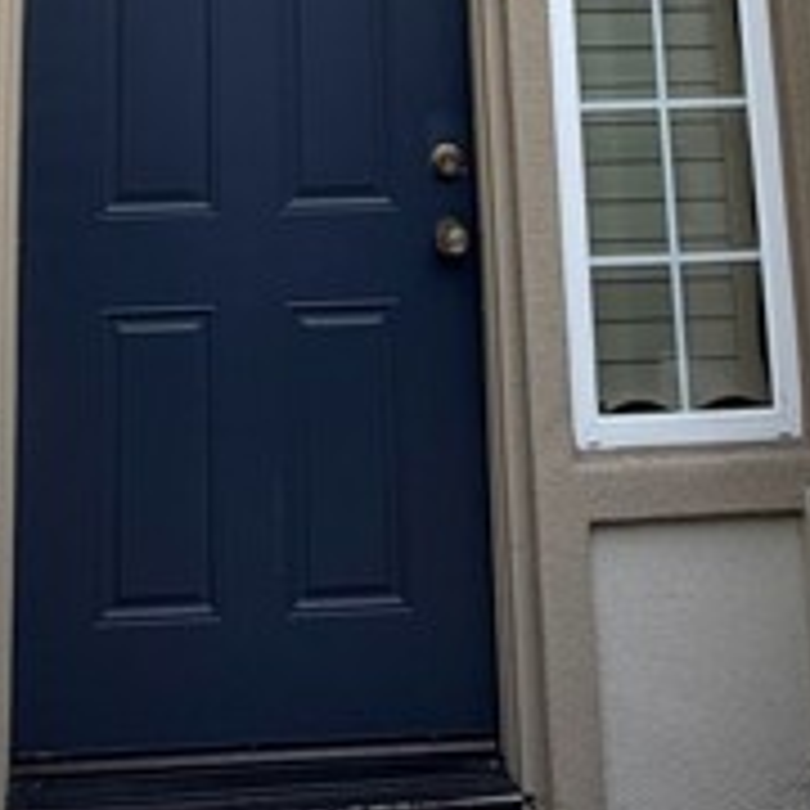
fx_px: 1165
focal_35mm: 44
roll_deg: +1.0
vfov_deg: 31.3
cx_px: 292
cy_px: -194
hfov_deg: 38.0
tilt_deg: +9.9
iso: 125
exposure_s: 1/120
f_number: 2.2
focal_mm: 2.22
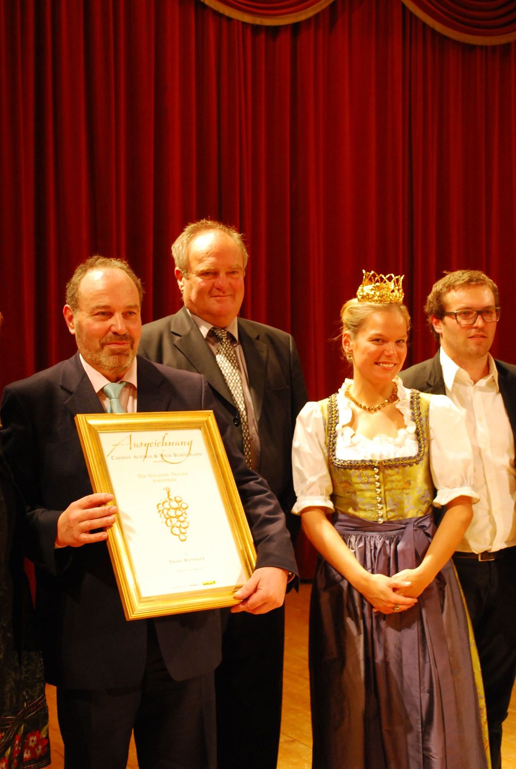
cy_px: 384
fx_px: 1155
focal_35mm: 54
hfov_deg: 25.2
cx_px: 258
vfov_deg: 36.8
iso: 800
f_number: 5.3
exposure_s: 1/30
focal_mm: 36
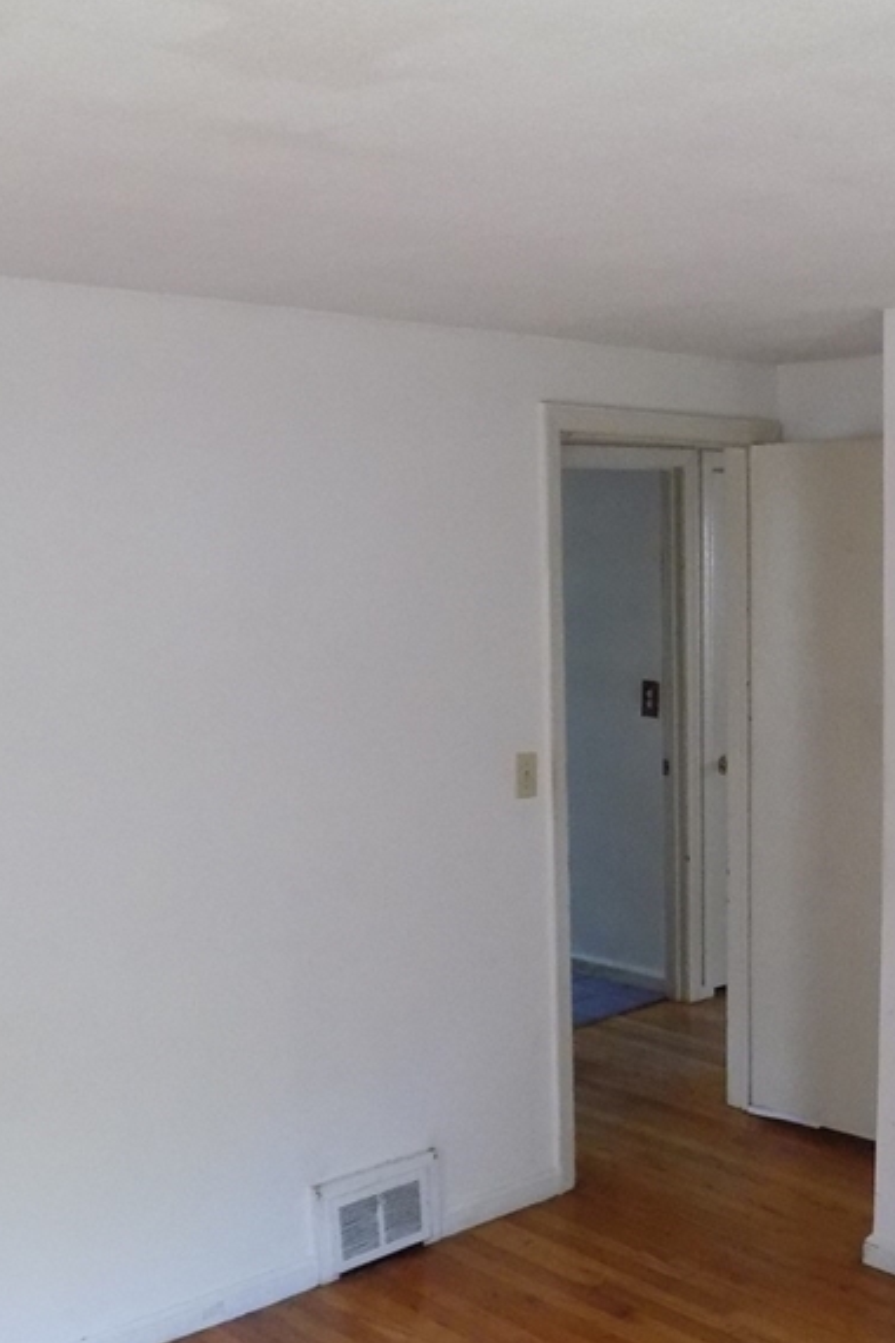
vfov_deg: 45.2
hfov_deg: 30.5
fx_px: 1603
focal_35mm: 43
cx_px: 700
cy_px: 796
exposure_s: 1/8
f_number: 3.1
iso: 400
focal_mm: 4
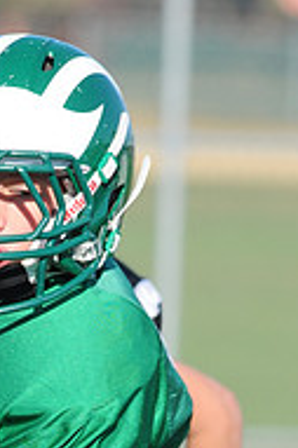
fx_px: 16966
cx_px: 15
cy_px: 603
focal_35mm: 1364
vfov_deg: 1.5
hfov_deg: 1.0
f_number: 7.1
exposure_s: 1/500
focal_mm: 300
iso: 200
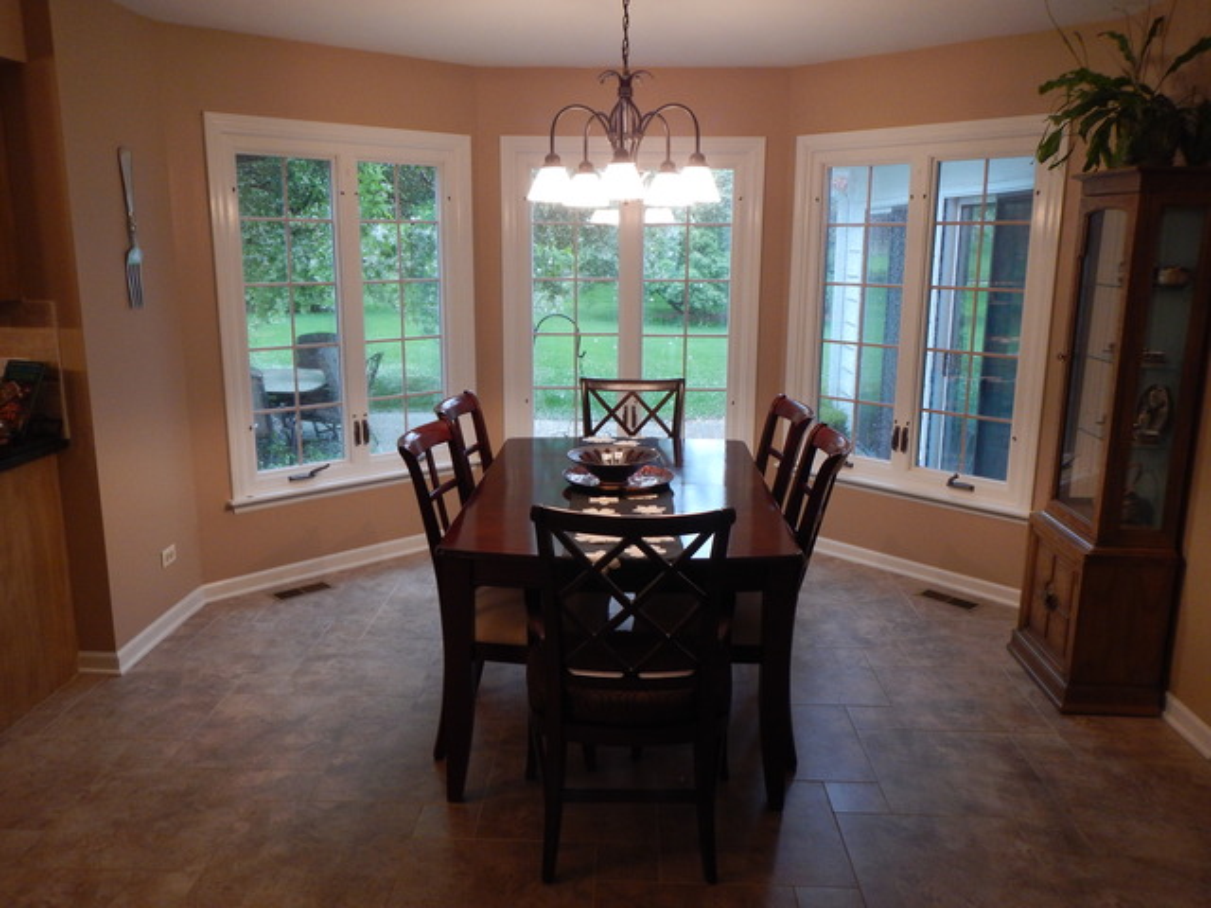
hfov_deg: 63.4
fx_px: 980
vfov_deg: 49.7
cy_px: 454
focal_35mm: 28
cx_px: 606
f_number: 3.9
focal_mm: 5
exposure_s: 1/30
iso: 280
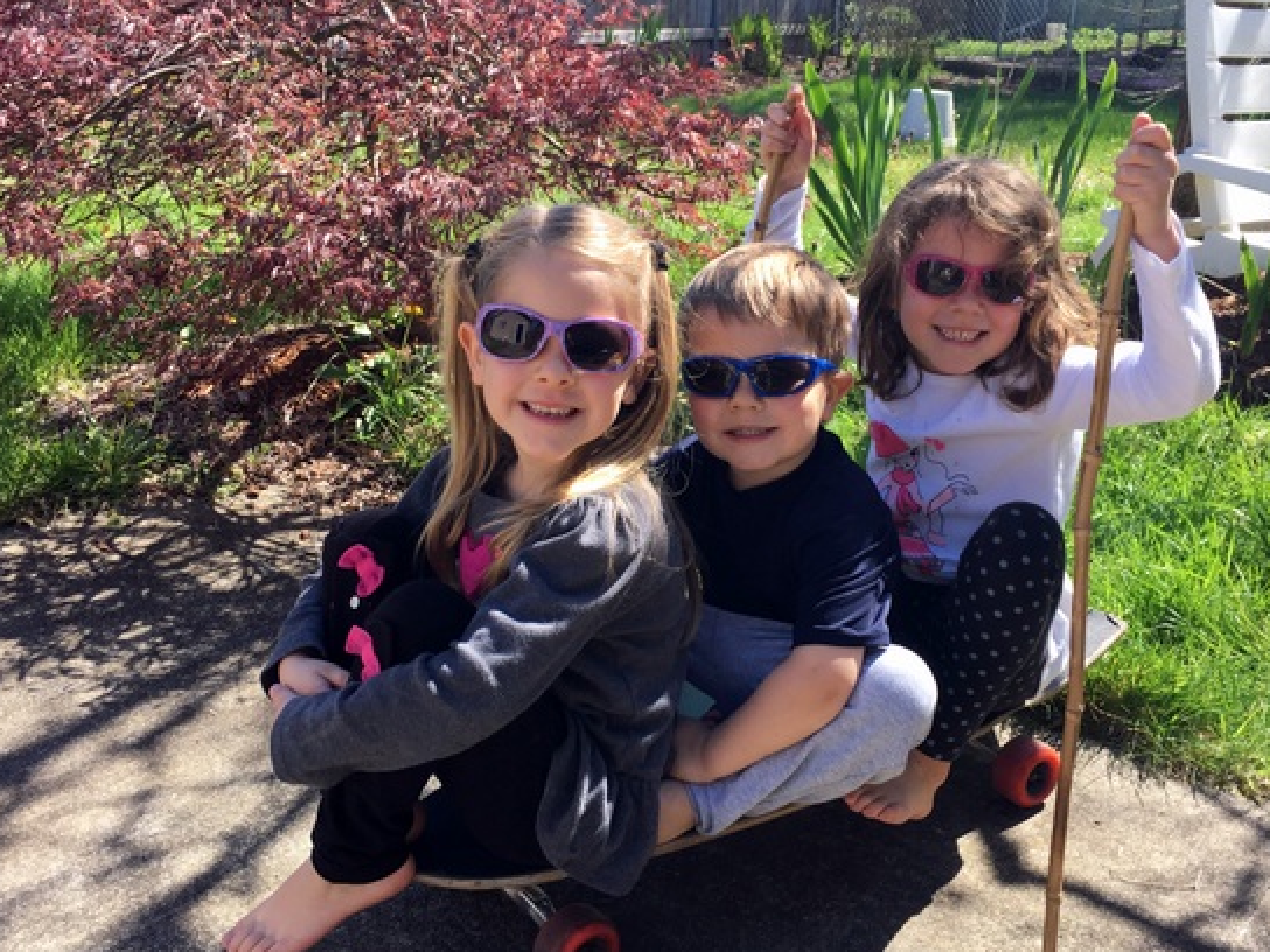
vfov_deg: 44.1
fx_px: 1174
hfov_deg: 56.7
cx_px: 689
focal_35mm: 32
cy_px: 511
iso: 25
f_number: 2.2
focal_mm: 4.15
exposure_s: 1/475
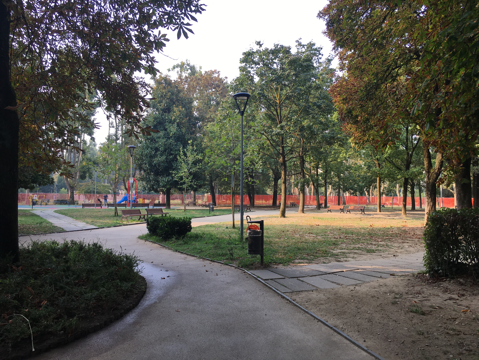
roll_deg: -0.3
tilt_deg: +2.1
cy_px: 180
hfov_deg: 61.7
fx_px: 401
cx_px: 240
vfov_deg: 48.2
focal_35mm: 29
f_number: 2.2
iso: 25
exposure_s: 1/247
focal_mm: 4.15
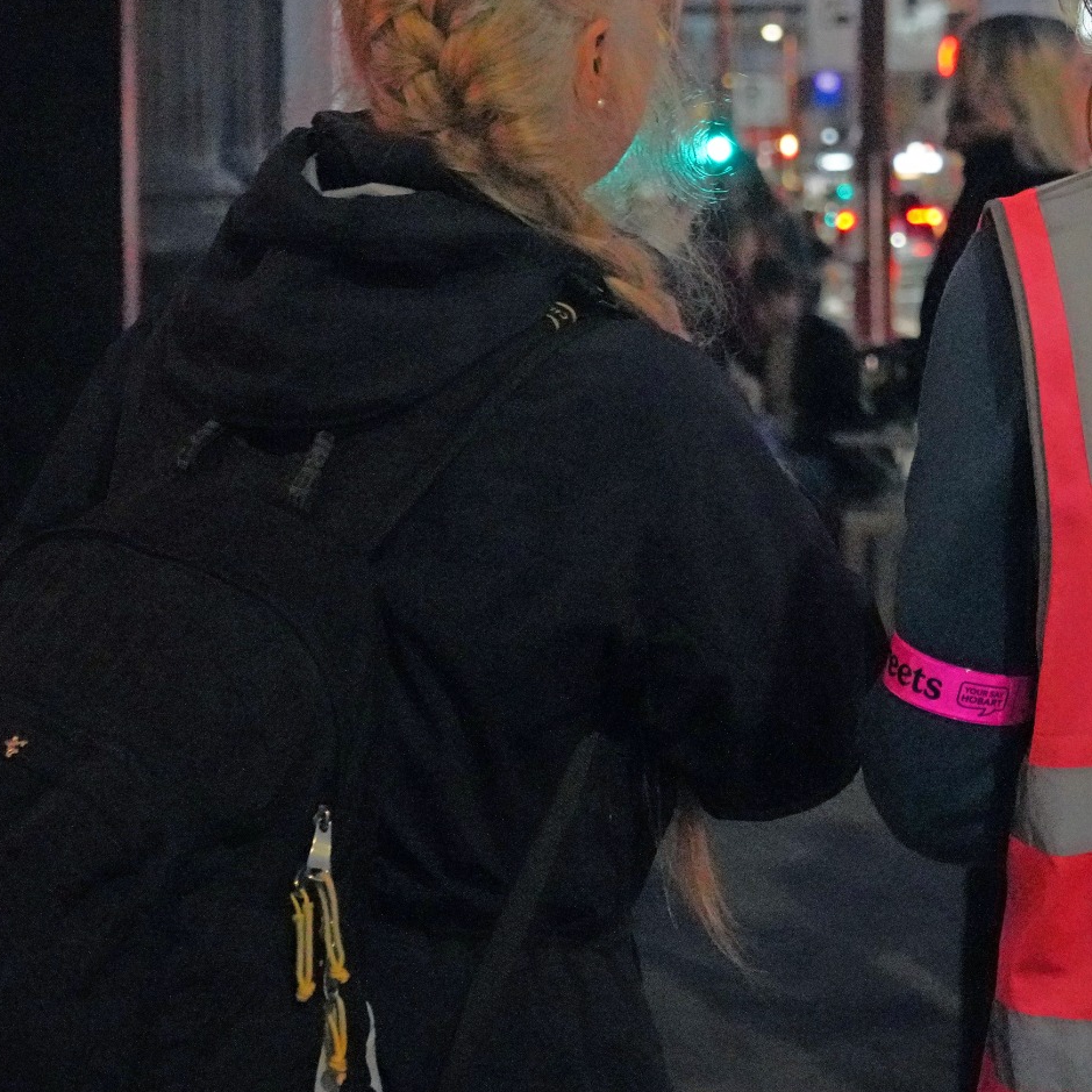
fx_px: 4961
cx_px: 1162
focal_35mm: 139
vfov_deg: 12.5
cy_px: 197
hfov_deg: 12.4
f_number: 5.6
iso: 12800
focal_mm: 60
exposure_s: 1/100
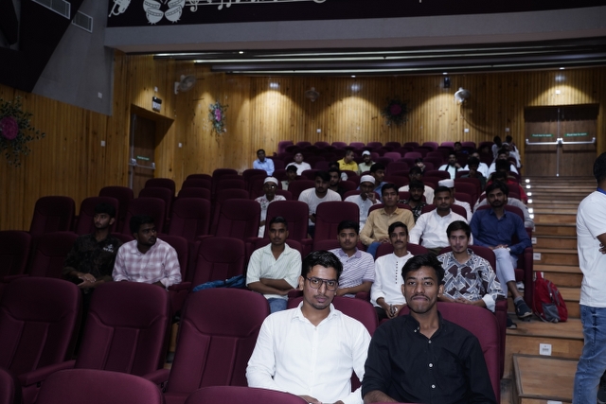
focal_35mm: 35
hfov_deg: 54.4
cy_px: 202
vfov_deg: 37.9
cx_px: 303
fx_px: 589
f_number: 4
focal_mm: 35
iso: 1250
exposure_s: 1/125
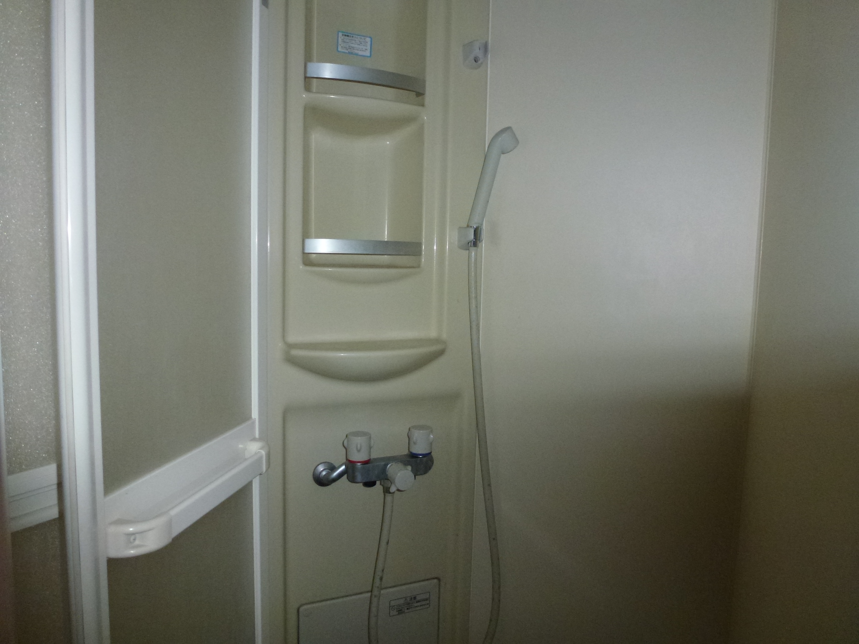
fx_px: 596
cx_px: 430
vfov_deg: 56.8
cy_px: 322
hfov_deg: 71.6
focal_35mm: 24
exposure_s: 1/60
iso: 400
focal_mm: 4.3
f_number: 3.3
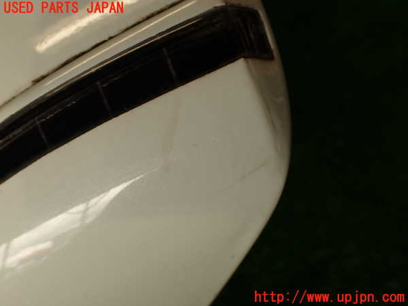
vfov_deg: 44.2
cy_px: 153
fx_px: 377
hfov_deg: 56.8
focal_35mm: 32
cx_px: 204
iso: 100
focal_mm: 5.79
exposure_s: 1/100
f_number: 3.2
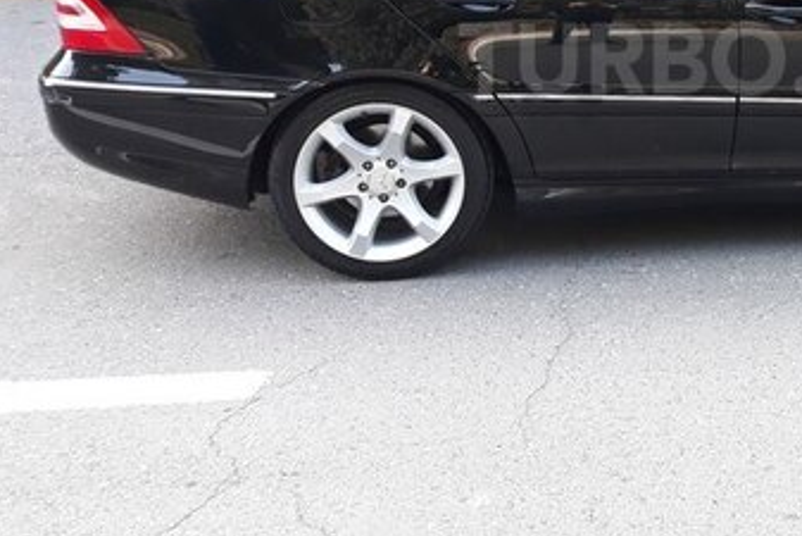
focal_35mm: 55
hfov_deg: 34.5
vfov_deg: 24.0
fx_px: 1226
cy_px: 58
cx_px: 702
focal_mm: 3.71
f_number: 1.7
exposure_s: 1/100
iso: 50
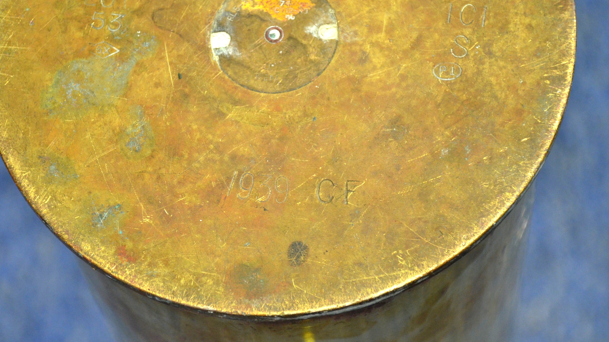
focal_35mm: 145
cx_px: 267
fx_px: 2341
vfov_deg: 8.4
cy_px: 201
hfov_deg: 14.8
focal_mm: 80
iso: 1600
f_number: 5.6
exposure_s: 1/20
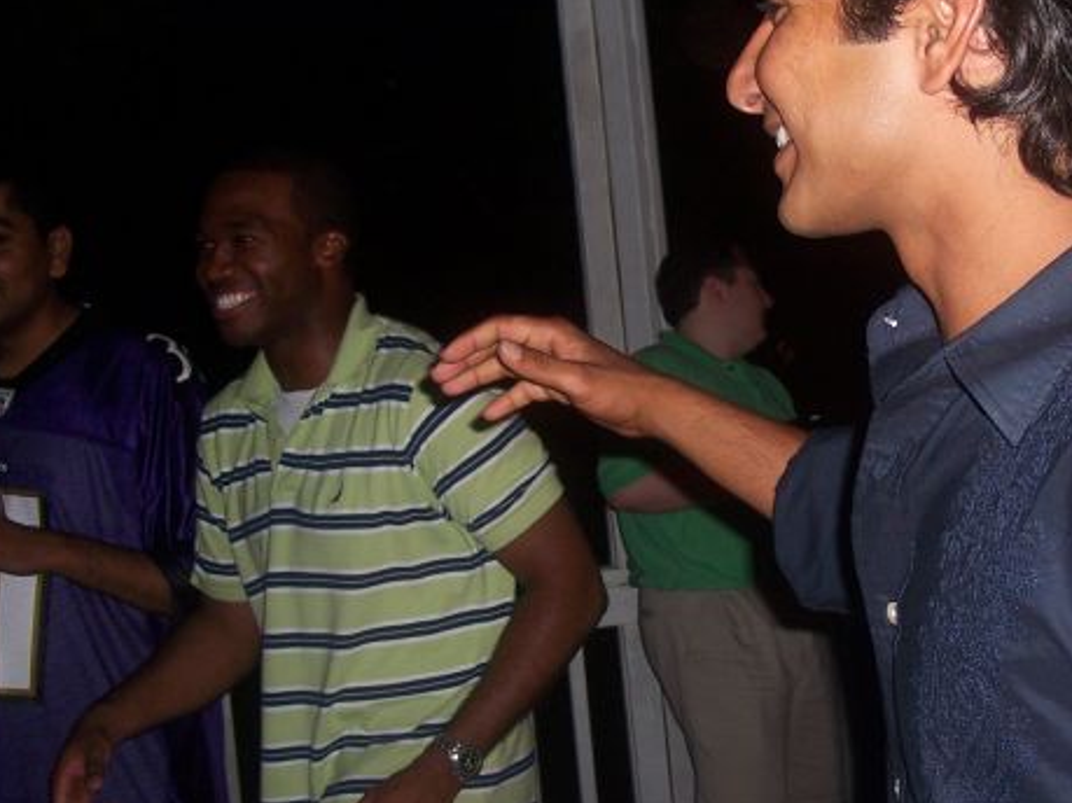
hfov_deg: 28.2
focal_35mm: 68
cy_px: 392
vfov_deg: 21.6
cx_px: 775
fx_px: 2105
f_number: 2.8
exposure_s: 1/60
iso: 100
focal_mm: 8
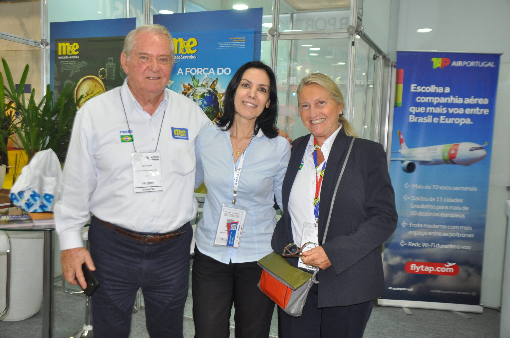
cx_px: 255
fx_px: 467
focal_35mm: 33
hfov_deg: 57.3
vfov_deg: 39.9
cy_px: 169
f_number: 4
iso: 800
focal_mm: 22
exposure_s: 1/60
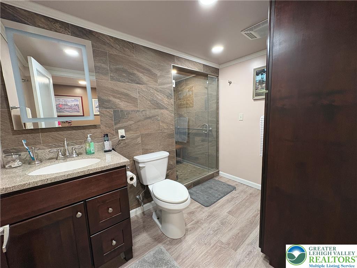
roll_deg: +2.1
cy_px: 134
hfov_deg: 102.1
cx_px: 178
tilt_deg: -6.5
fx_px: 144
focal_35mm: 14
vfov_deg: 85.7
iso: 160
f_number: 2.2
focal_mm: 2.22
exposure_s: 1/60
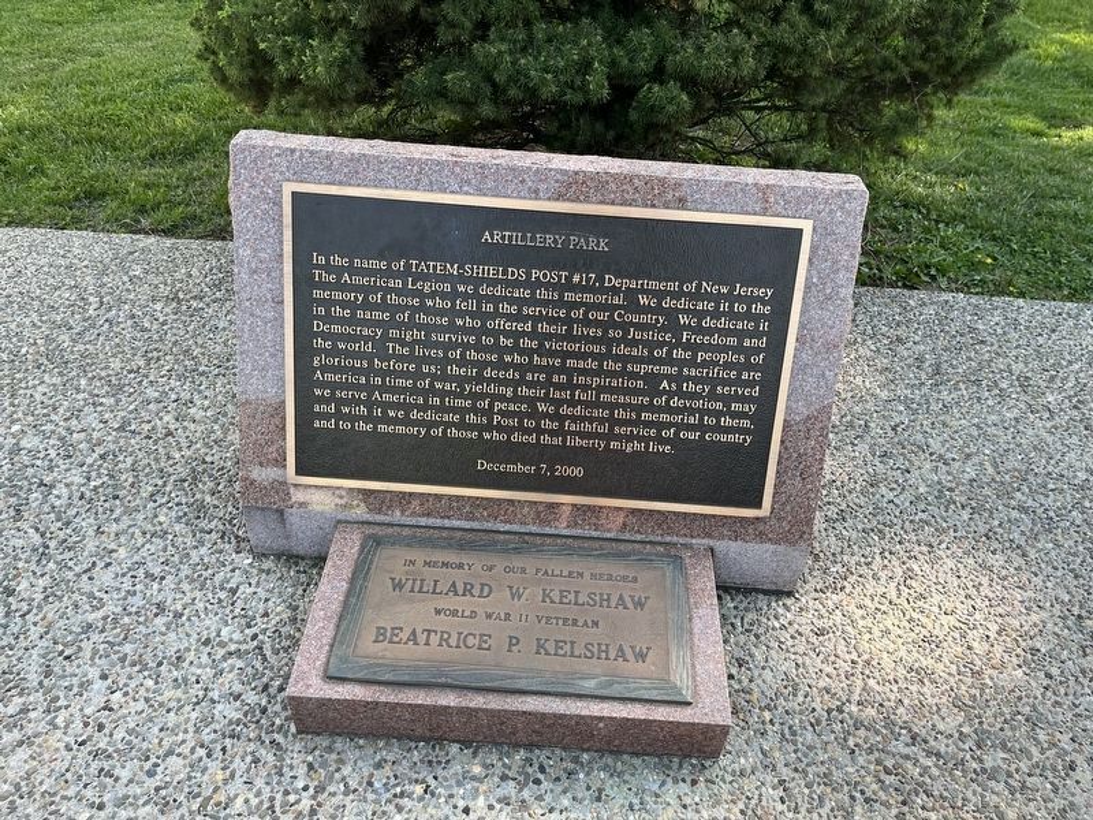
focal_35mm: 26
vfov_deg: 53.1
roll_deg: -2.7
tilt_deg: -44.3
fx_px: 821
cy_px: 410
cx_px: 546
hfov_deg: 67.3
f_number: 1.6
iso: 50
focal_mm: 5.1
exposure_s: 1/461
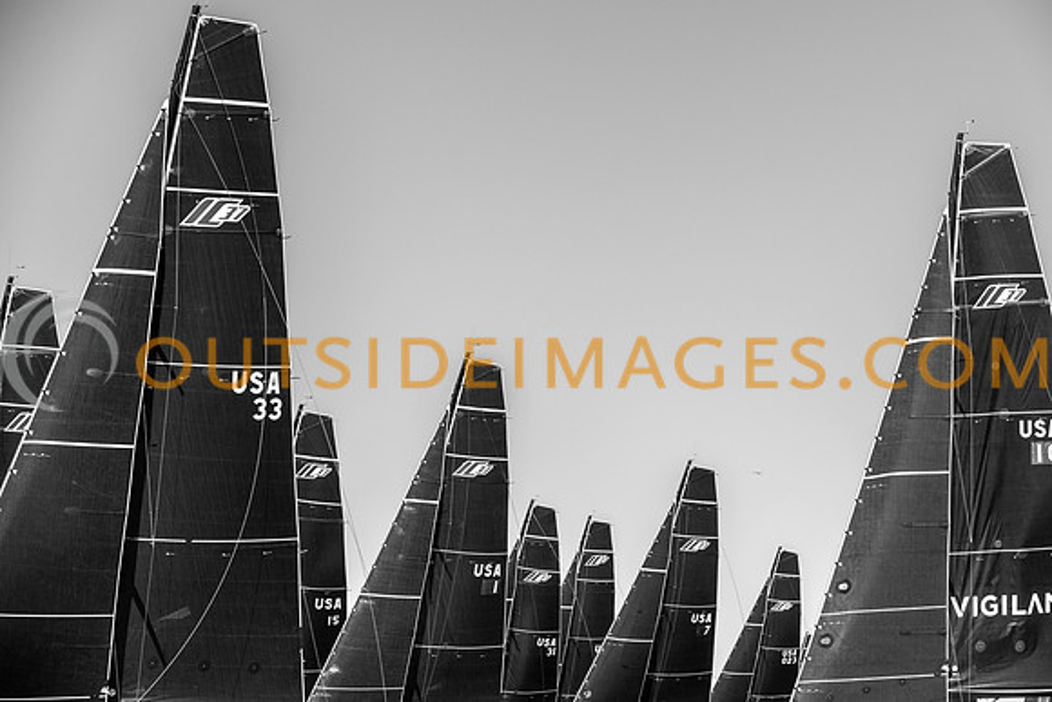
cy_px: 339
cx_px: 551
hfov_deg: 19.5
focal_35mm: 105
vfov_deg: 13.1
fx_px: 3059
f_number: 5.6
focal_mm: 100
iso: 250
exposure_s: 1/2000
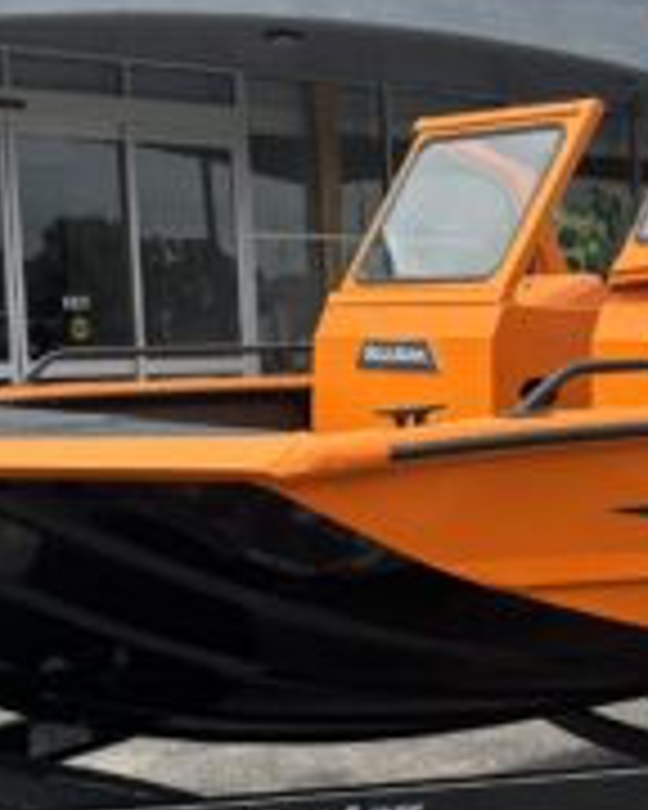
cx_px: 614
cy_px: 549
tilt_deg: -5.1
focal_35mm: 75
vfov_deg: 25.2
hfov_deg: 19.9
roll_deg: +1.1
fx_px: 1798
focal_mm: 5.96
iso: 50
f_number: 1.6
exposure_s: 1/2639
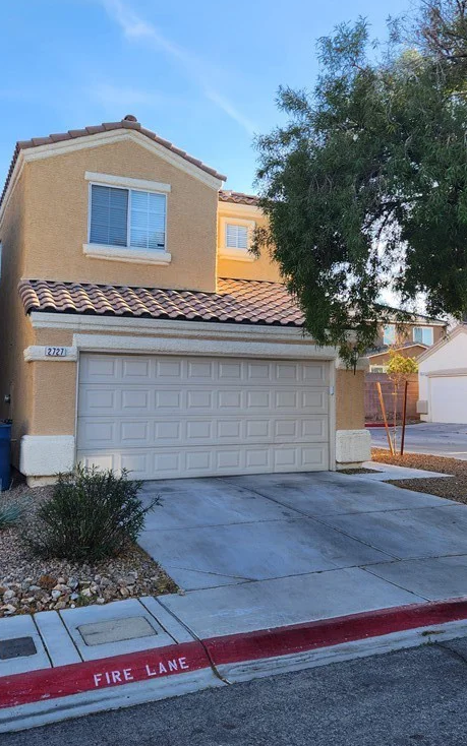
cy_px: 329
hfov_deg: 37.1
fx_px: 692
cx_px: 285
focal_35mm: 34
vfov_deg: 56.5
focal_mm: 5.4
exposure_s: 1/419
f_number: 1.8
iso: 20
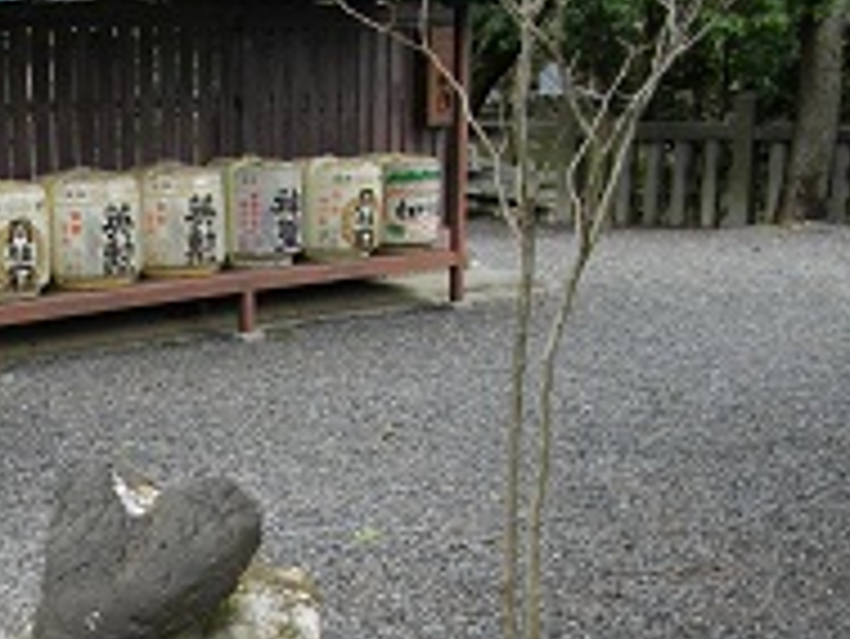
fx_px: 1622
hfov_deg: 28.5
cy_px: 648
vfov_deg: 21.5
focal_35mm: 66
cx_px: 119
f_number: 2.9
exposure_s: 1/250
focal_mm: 5.7
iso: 100
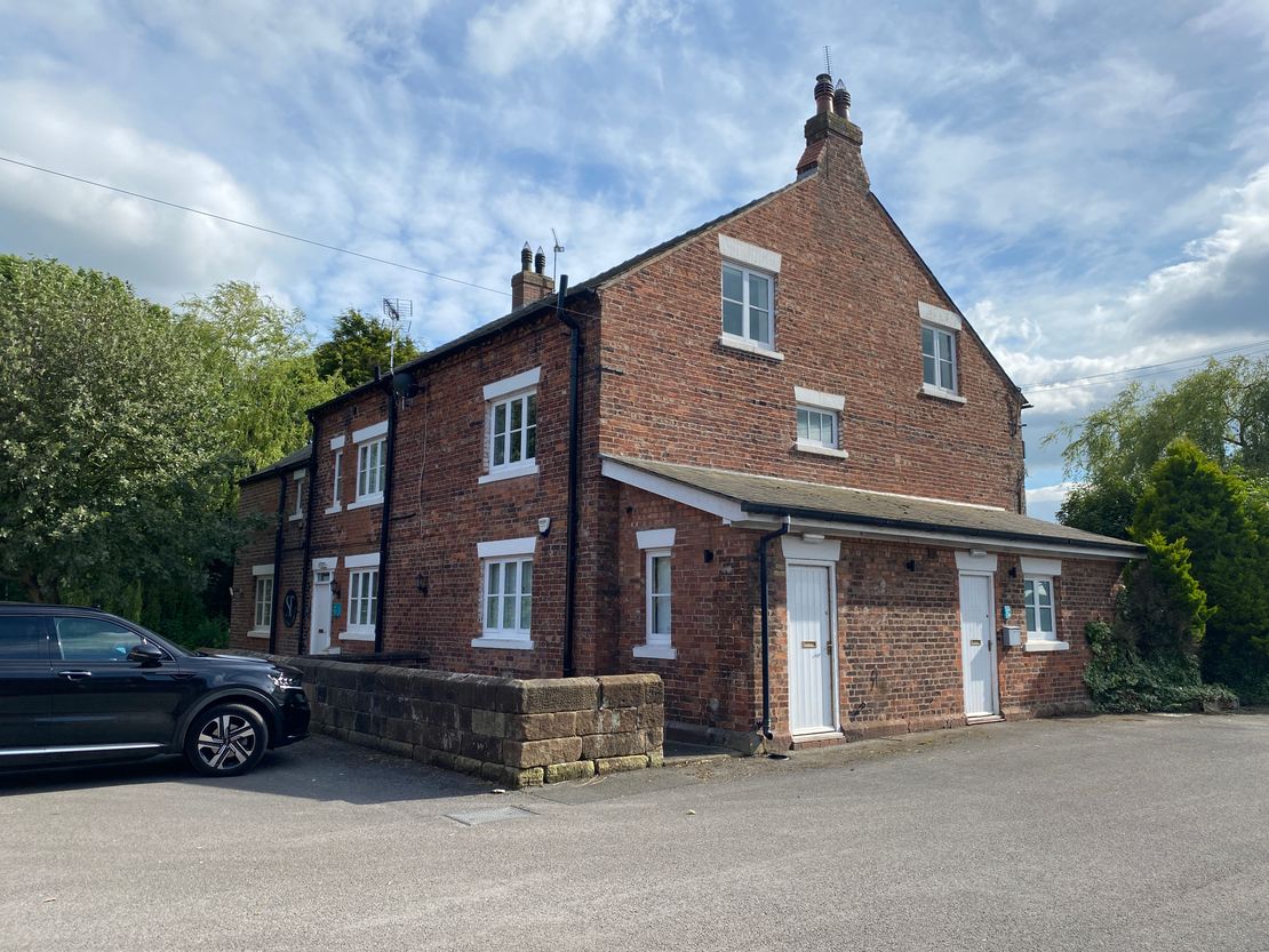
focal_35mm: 26
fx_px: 953
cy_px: 476
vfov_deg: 53.1
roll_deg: +0.1
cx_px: 634
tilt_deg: +7.5
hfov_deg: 67.3
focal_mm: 4.25
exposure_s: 1/2967
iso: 32
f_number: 1.8
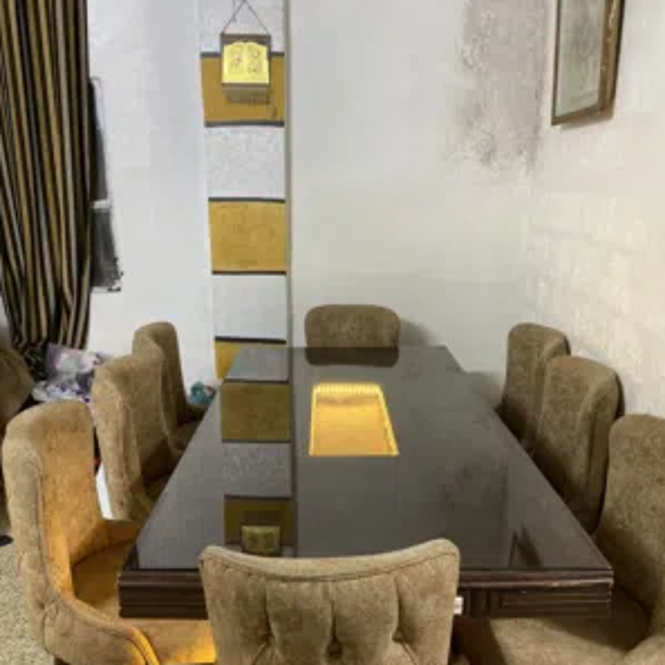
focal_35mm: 31
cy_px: 421
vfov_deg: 51.9
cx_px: 334
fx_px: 674
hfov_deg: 52.5
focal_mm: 4.25
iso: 250
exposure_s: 1/50
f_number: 1.8
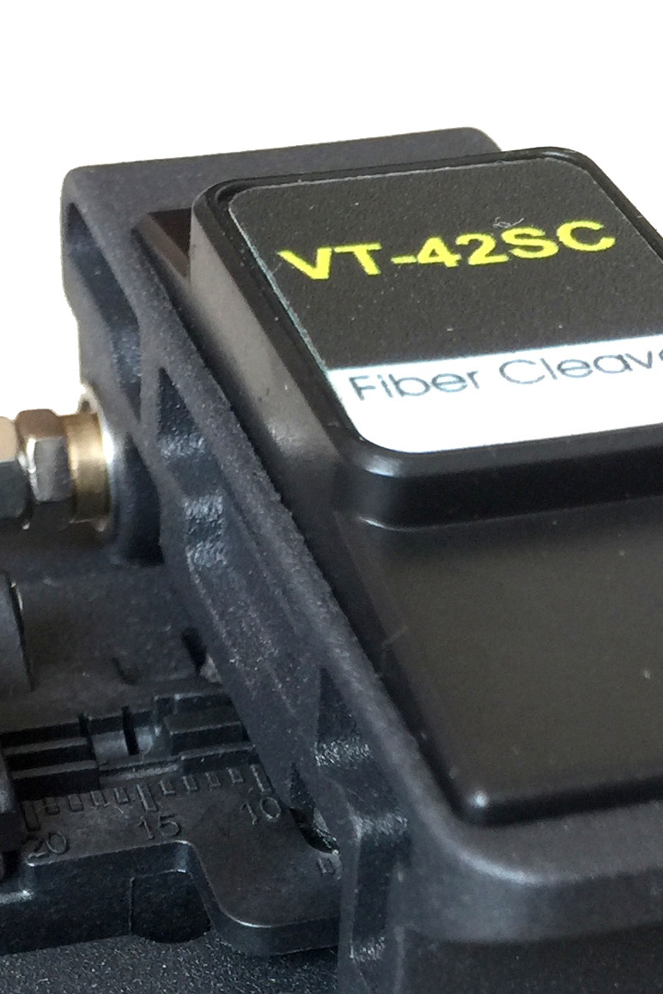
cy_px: 1039
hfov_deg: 16.0
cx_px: 218
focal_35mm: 85
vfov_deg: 22.8
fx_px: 2348
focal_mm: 4.15
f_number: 2.2
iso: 40
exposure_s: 1/33
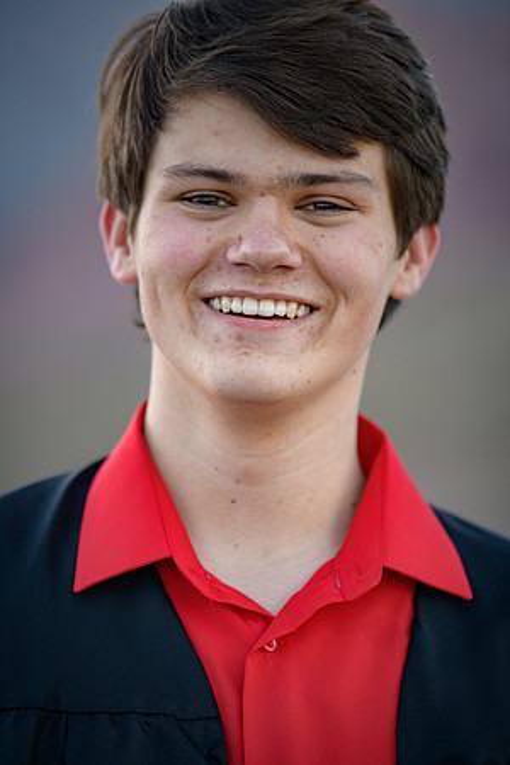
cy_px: 382
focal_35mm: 200
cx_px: 255
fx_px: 4250
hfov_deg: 6.9
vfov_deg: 10.3
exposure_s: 1/640
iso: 250
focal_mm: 200
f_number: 2.8
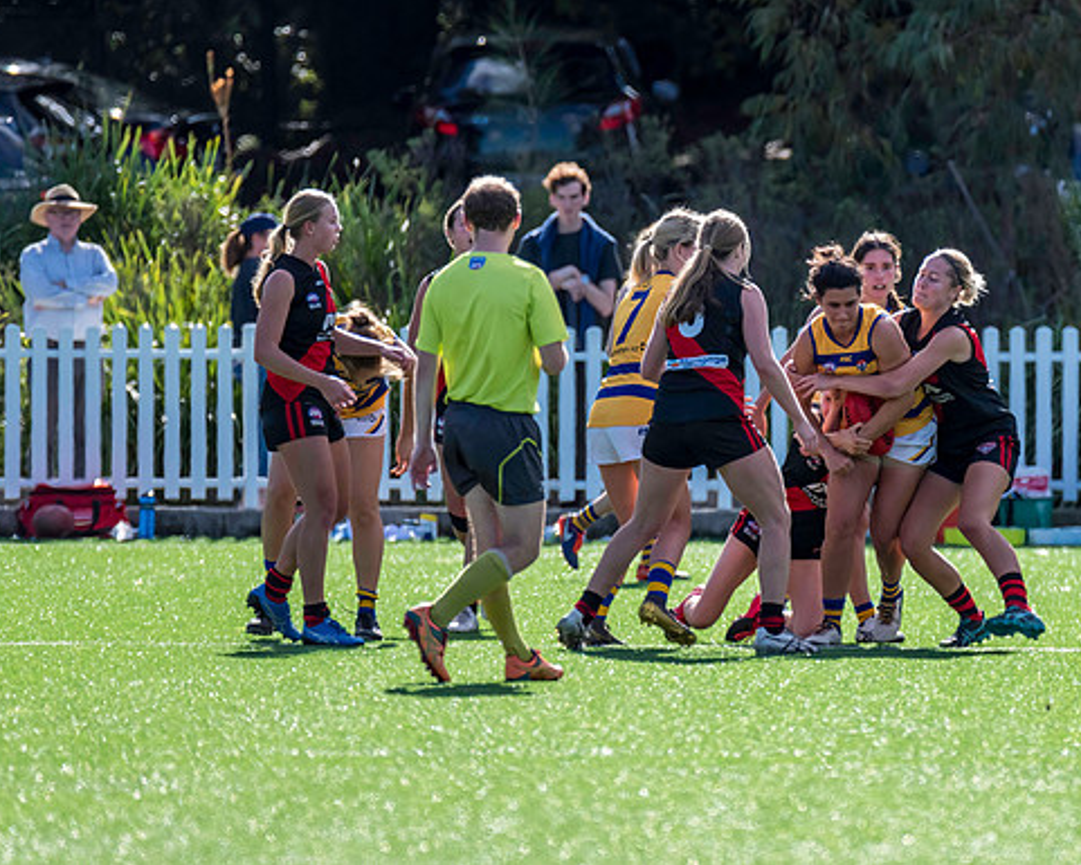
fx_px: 22368
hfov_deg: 2.8
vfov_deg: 2.2
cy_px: 473
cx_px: 853
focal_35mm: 699
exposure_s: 1/1600
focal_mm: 460
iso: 800
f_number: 8
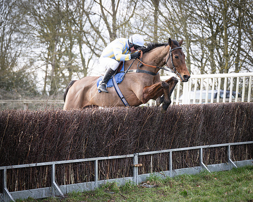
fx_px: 830
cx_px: 116
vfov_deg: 13.9
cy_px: 101
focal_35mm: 111
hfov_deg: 17.3
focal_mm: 70
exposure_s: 1/1600
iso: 400
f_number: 2.8
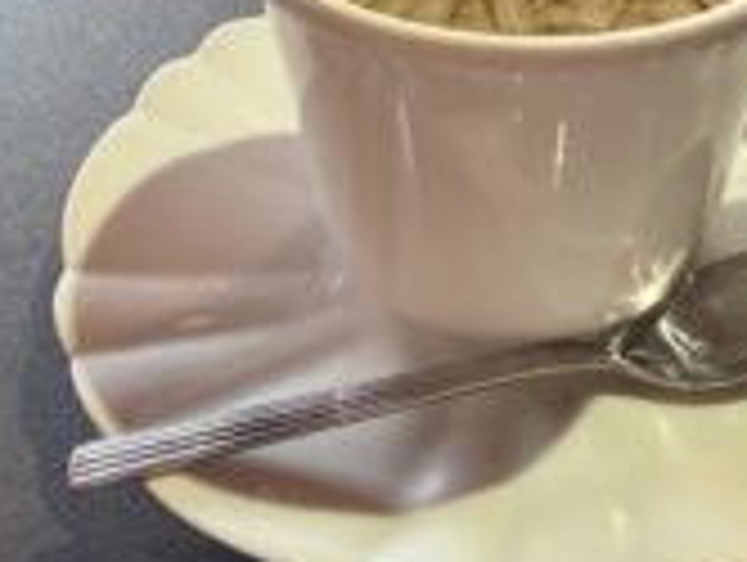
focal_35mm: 52
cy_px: 45
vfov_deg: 27.0
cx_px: 540
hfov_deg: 36.1
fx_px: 1124
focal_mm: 2.22
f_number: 2.2
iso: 320
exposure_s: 1/62
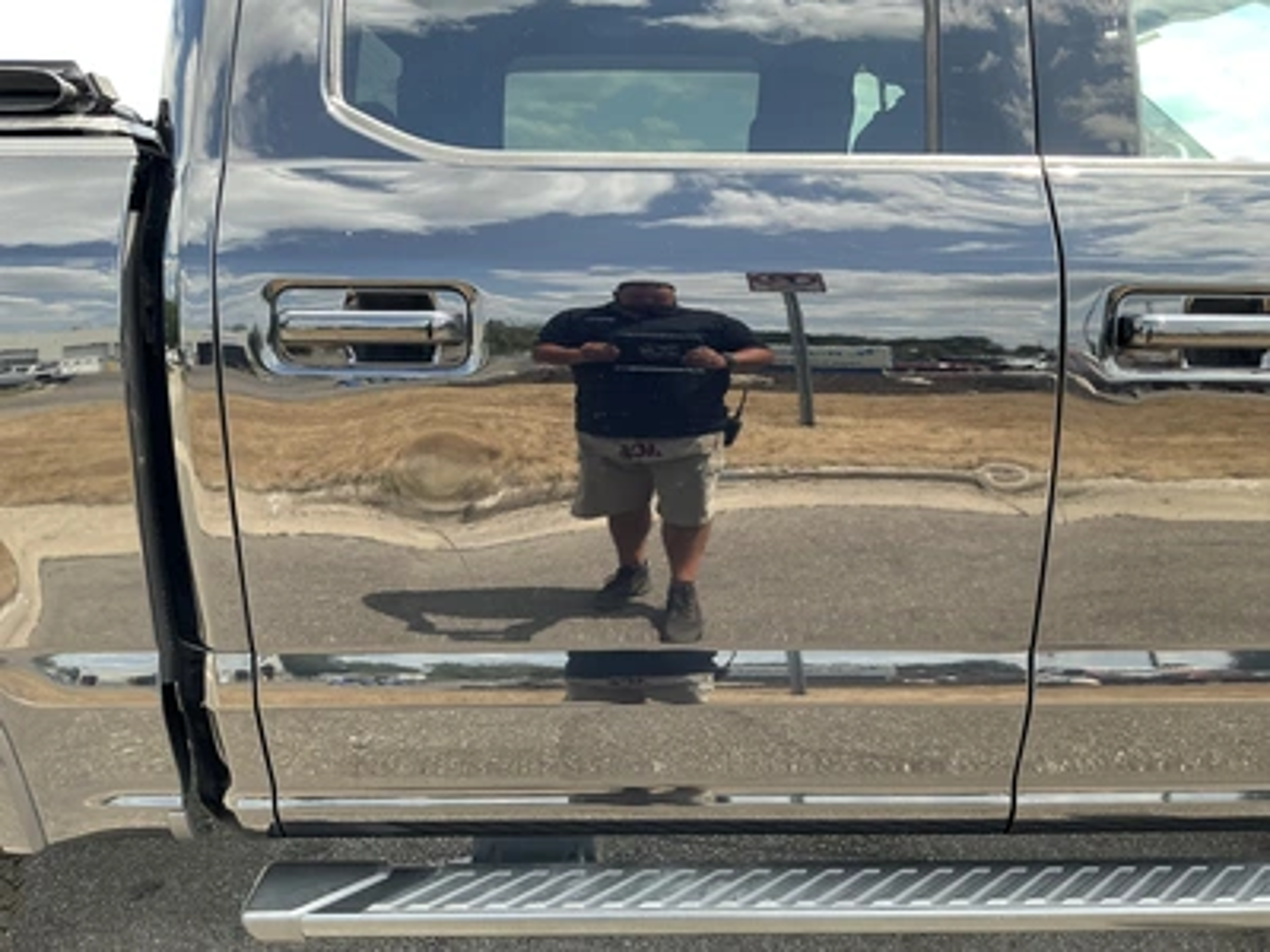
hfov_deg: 63.4
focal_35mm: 28
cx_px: 635
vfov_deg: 49.7
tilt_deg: -9.7
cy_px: 476
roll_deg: +0.7
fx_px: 1027
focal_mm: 3
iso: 20
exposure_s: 1/142
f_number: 1.8
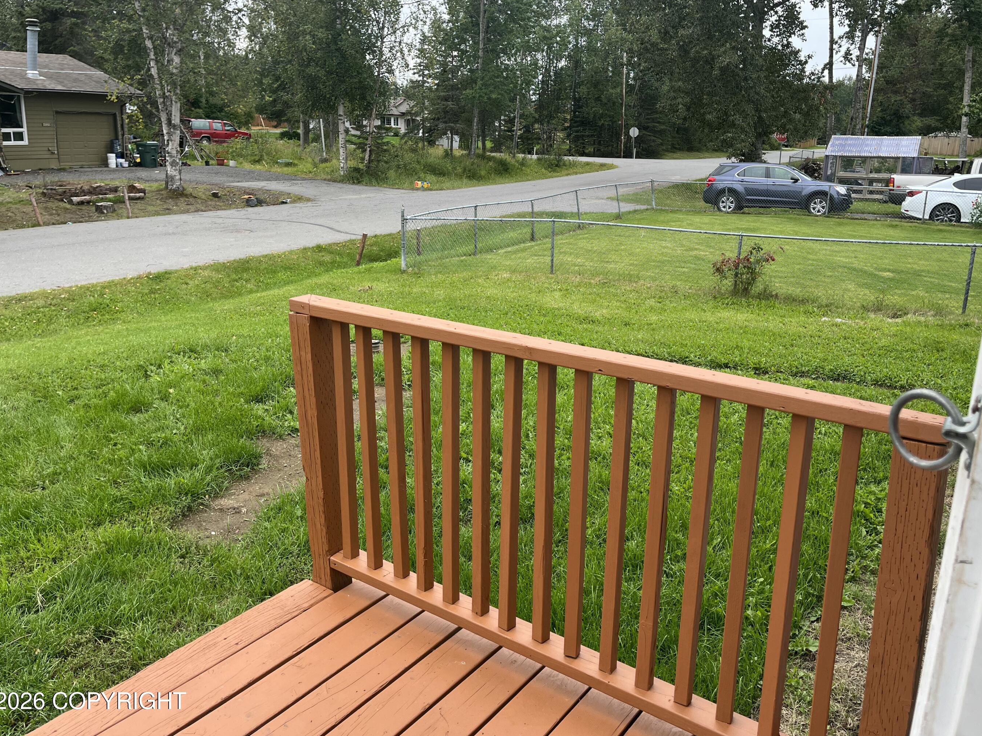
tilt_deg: -13.8
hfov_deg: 61.6
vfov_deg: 48.1
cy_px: 328
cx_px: 523
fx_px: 823
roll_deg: -1.7
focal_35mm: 29
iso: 50
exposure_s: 1/649
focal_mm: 5.1
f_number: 1.6
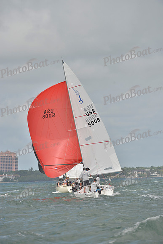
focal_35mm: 340
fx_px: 2308
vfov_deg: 6.1
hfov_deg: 4.0
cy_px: 122
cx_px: 82
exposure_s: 1/1250
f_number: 8
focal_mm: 340
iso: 280
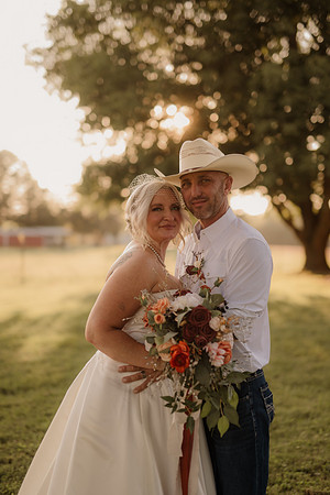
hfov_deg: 27.0
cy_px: 248
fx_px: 687
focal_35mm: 50
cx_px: 165
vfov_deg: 39.6
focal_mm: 50
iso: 200
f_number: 2.8
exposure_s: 1/640
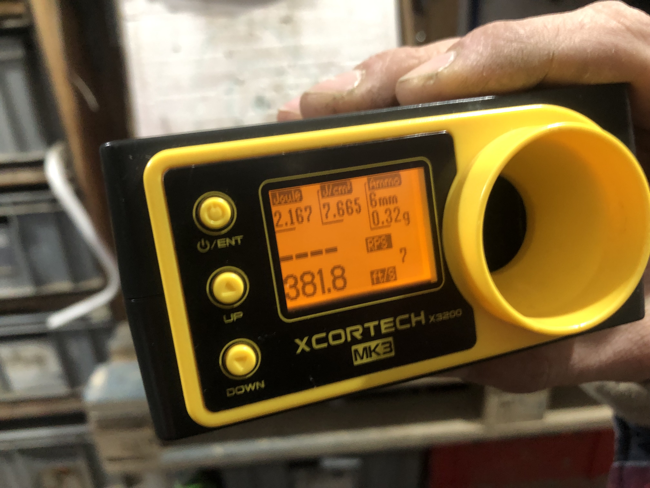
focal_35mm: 28
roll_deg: +4.5
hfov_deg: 63.4
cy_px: 244
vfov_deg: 49.7
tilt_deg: -28.2
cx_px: 325
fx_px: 526
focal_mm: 3.99
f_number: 1.8
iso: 100
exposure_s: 1/9
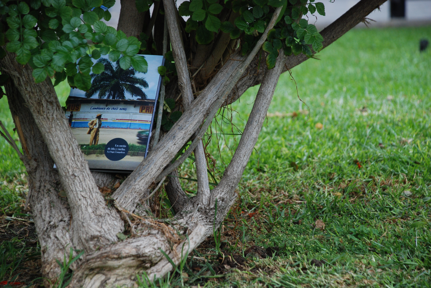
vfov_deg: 8.2
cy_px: 144
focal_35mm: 168
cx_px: 216
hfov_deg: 12.2
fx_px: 2014
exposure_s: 1/320
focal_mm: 112
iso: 400
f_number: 5.6
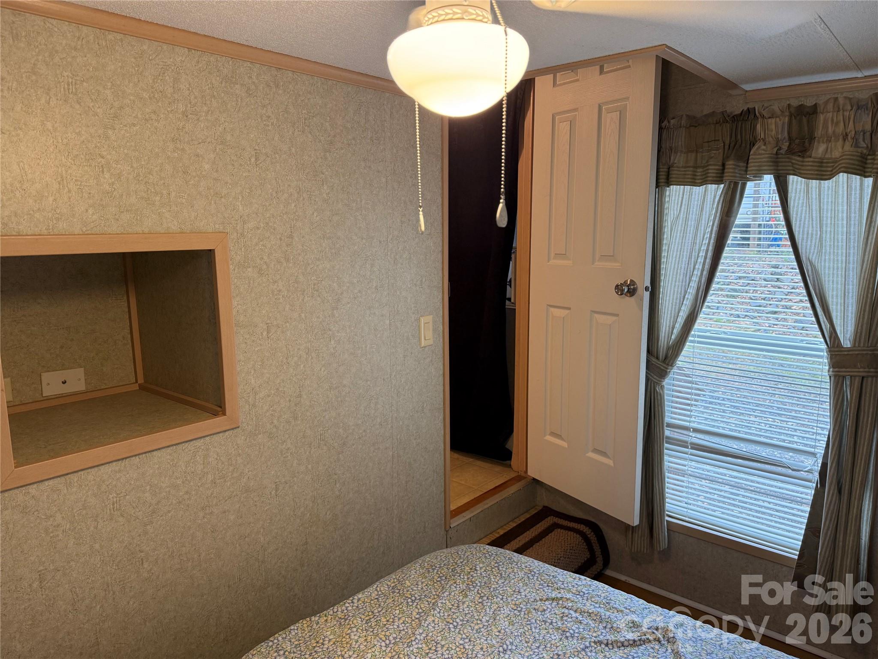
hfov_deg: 71.6
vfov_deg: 56.8
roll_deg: +0.7
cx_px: 439
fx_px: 609
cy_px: 330
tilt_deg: -7.4
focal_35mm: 24
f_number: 1.78
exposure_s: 1/60
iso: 160
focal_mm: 6.76
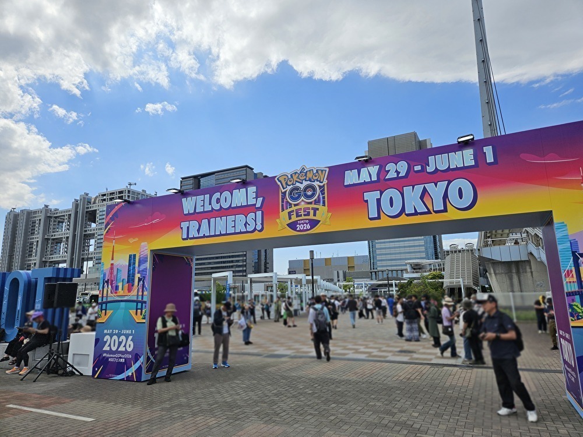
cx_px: 292
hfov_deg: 73.9
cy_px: 218
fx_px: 387
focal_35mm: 23
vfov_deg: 58.9
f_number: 1.8
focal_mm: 5.4
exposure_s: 1/3018
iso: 25
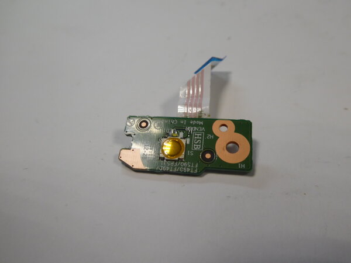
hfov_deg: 61.7
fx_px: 294
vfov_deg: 48.2
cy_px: 132
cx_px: 176
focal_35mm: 29
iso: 200
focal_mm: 5
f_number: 3.5
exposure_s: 1/60
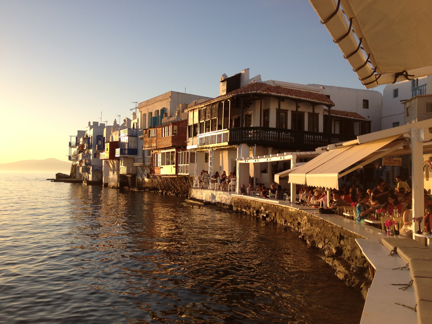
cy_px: 162
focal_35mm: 35
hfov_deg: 52.6
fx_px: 437
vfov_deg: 40.7
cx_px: 216
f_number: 2.4
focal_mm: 4.28
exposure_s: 1/789
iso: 50
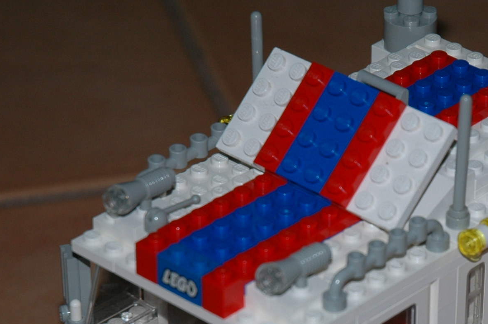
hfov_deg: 9.6
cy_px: 326
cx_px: 445
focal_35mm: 214
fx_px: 2898
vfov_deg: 6.4
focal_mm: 56
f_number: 4.5
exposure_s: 1/60
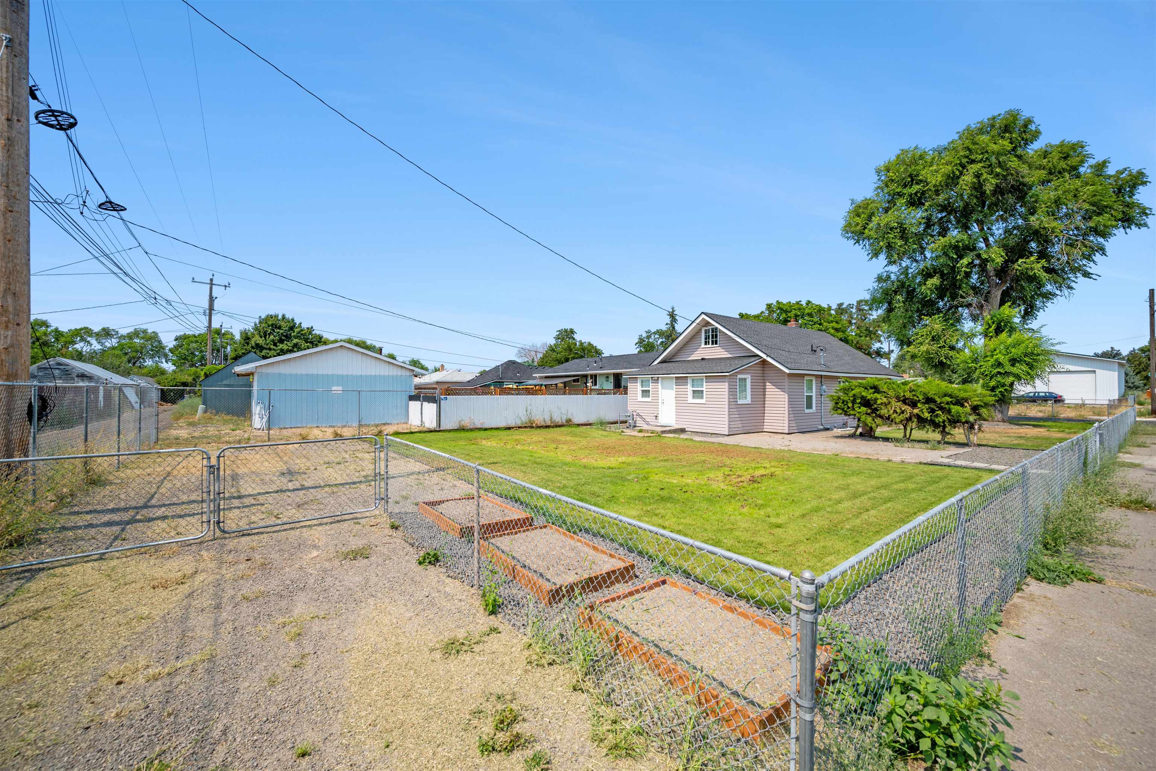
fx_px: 450
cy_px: 386
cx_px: 578
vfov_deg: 81.2
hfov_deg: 104.3
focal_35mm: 14
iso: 100
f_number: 8
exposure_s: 1/160
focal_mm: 14
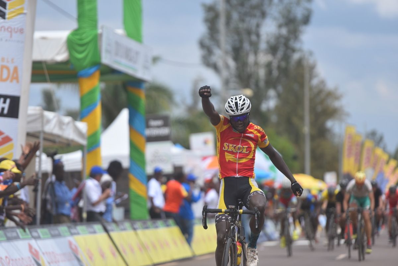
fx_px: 2211
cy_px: 133
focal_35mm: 200
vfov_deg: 6.9
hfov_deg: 10.3
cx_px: 199
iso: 100
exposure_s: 1/2000
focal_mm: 200
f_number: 2.8
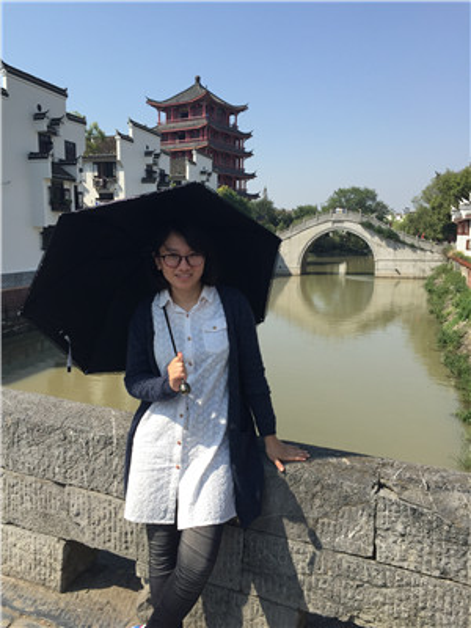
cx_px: 236
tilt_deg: -9.5
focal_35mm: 29
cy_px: 314
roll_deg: -1.0
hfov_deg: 48.2
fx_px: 526
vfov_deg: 61.7
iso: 32
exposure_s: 1/1412
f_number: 2.2
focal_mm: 4.15
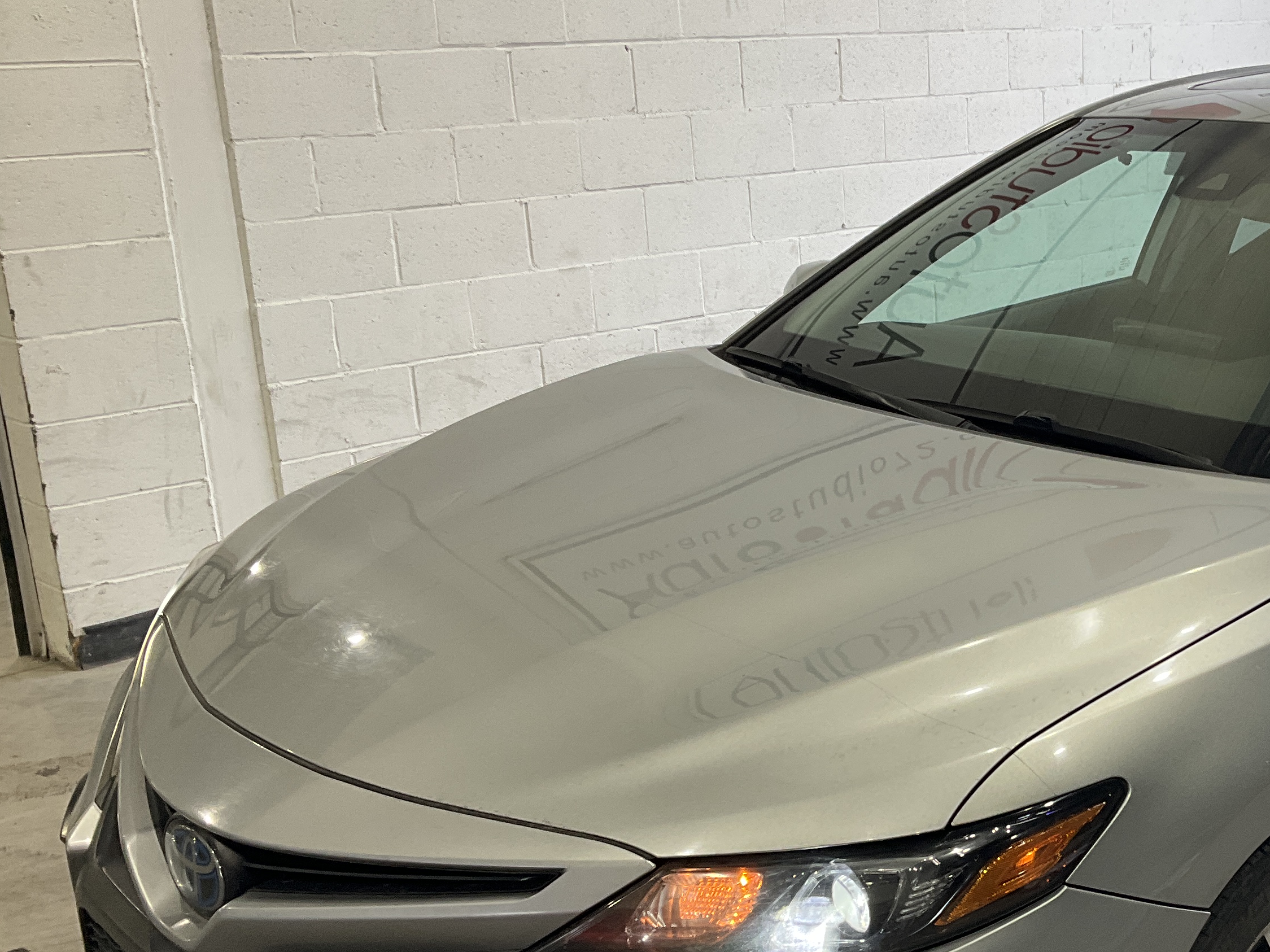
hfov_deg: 35.1
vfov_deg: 27.8
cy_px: 671
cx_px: 1096
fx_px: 1907
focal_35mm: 52
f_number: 1.8
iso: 50
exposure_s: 1/120
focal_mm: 3
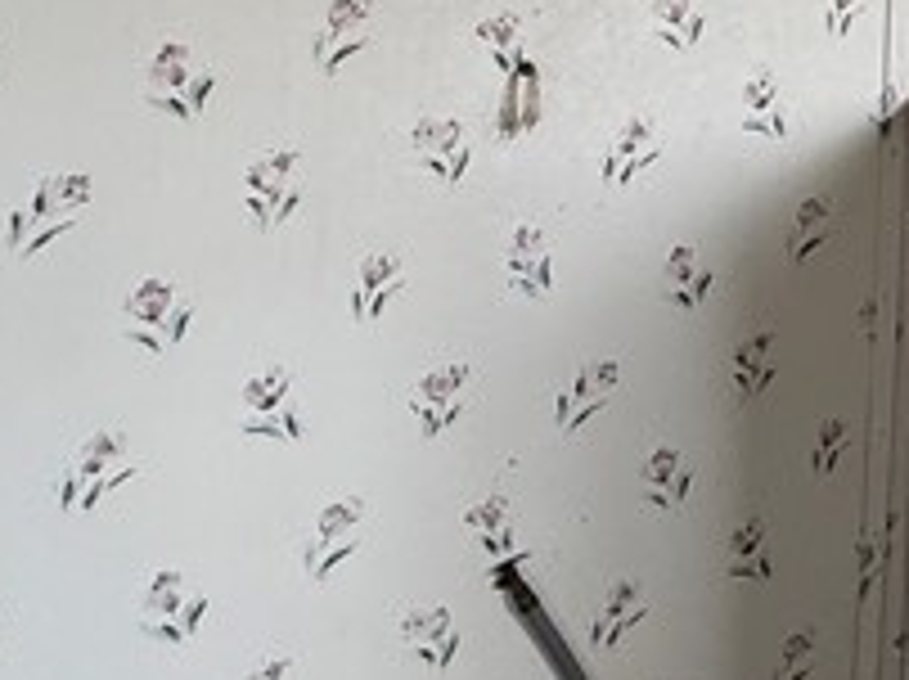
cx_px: 1750
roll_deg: -3.7
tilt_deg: -3.0
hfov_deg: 18.9
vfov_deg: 19.2
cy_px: -198
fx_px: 1862
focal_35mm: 71
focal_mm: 2.22
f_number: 2.2
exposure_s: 1/99
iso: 100
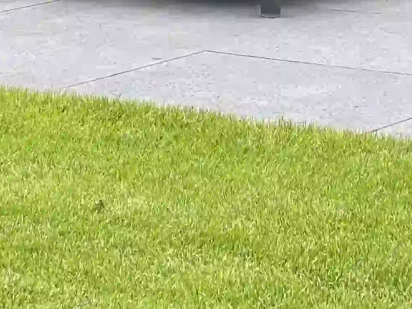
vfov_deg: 6.9
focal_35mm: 211
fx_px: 2511
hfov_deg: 9.4
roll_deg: -1.6
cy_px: -225
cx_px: 182
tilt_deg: -3.4
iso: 20
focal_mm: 6
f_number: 2
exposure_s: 1/296
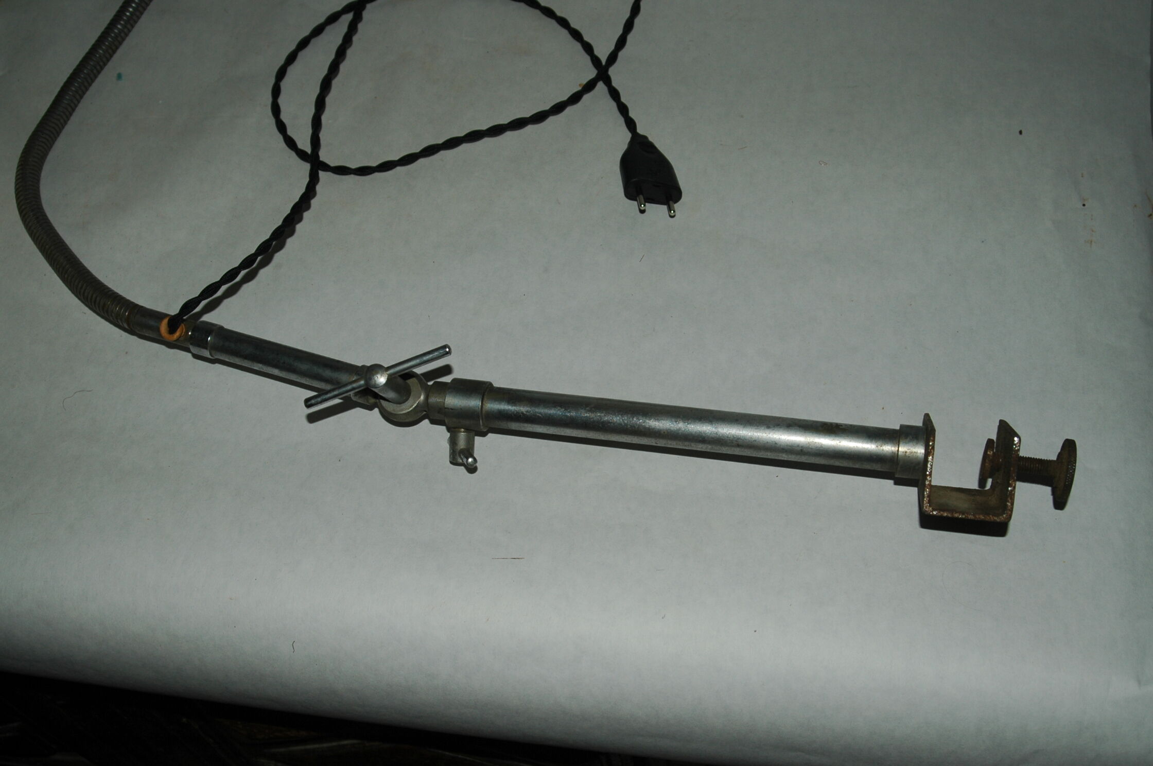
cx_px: 576
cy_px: 383
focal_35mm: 42
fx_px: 1344
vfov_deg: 31.8
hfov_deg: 46.4
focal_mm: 28
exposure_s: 1/125
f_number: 5.6
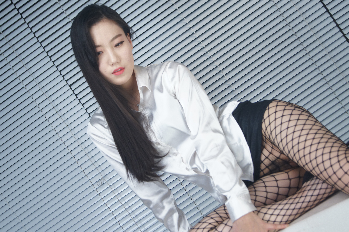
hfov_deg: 29.9
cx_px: 174
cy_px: 116
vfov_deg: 20.1
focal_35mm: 68
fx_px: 654
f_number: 5.6
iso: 800
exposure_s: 1/160
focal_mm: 45
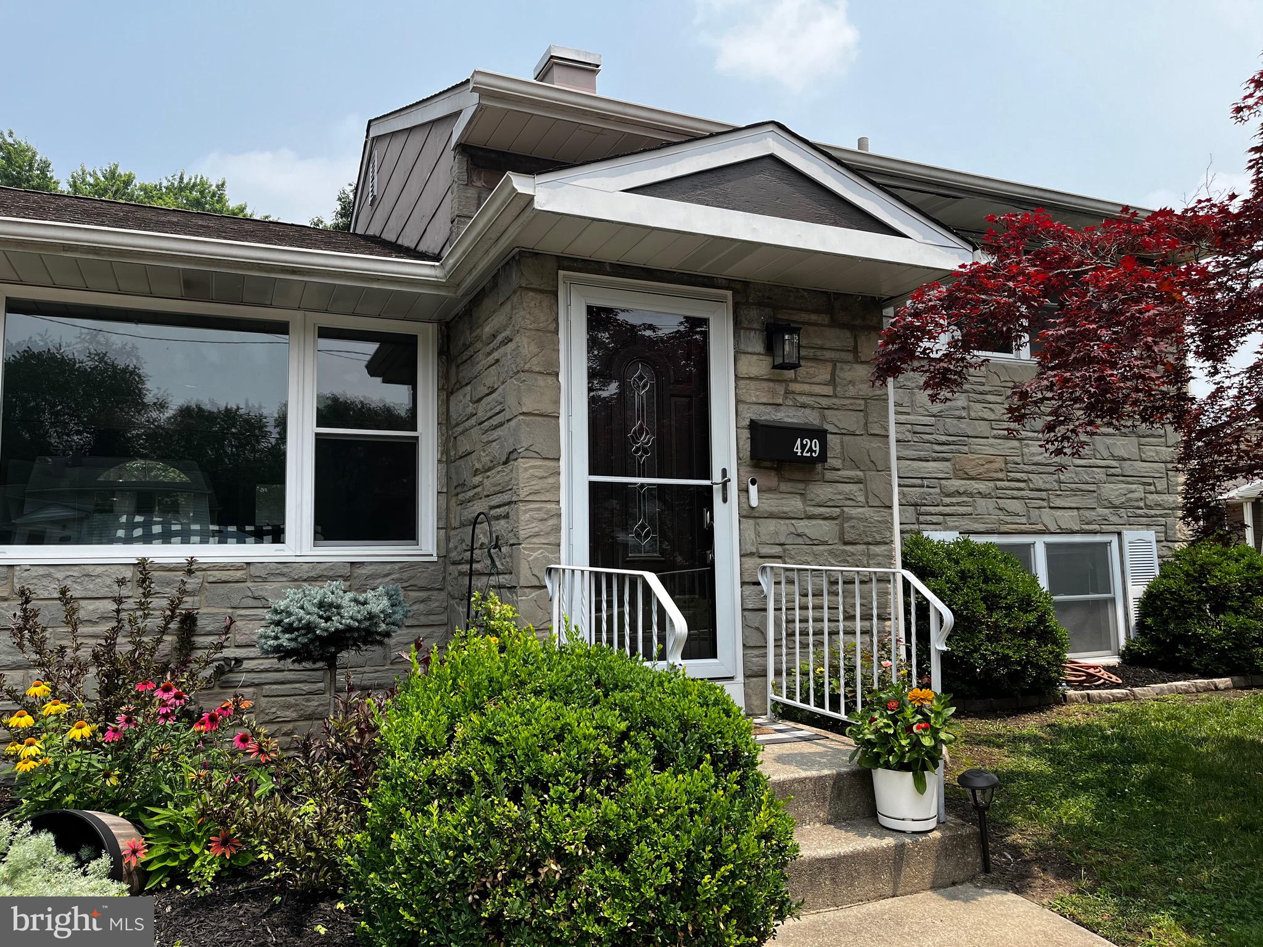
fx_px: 949
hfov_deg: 67.3
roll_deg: +0.9
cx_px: 632
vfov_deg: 53.1
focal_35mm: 26
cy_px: 474
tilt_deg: +6.0
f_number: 1.6
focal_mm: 5.1
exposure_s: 1/1890
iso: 50
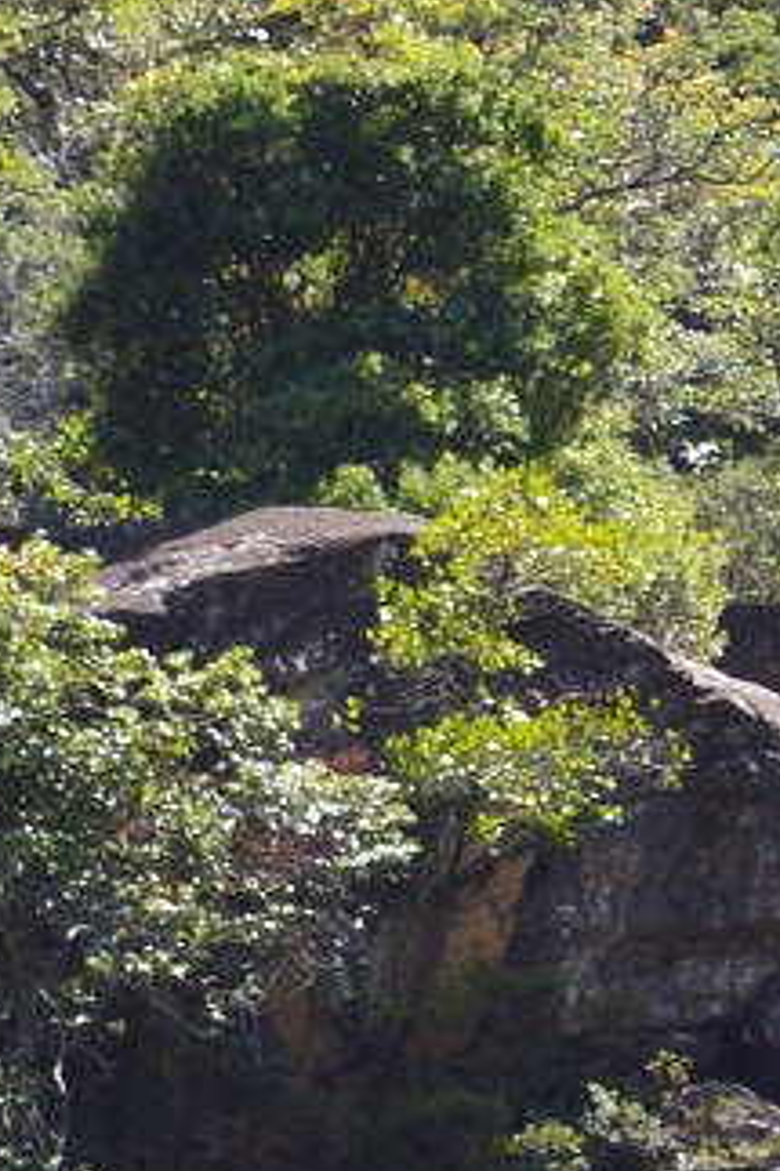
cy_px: 189
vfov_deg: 3.7
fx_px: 18153
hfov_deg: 2.4
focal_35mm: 558
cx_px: 2786
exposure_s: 1/250
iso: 400
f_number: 10
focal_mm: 50
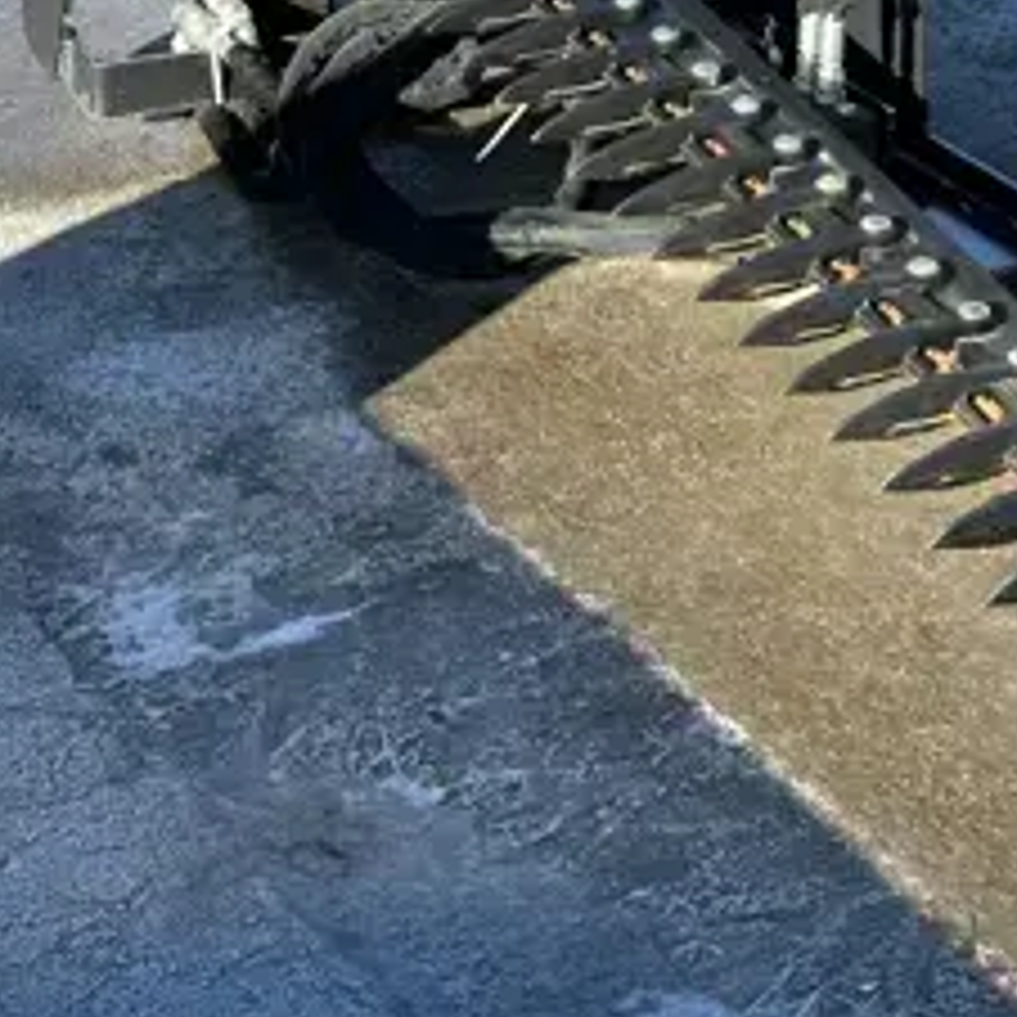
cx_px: 882
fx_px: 3989
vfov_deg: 14.5
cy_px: 266
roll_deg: +4.6
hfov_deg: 14.4
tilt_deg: -22.3
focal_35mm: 120
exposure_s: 1/1272
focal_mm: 6.86
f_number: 1.78
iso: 64
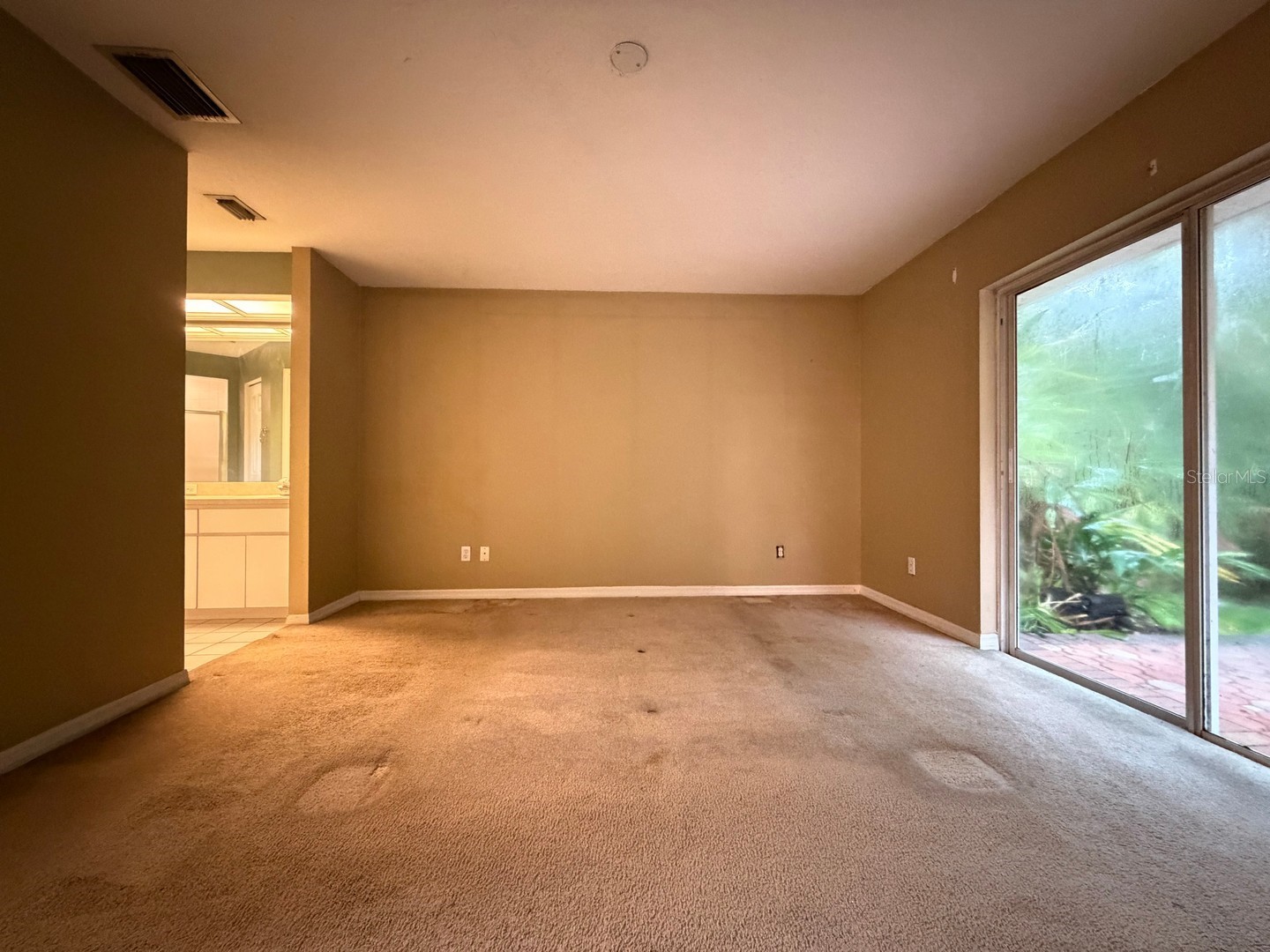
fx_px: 514
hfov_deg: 102.1
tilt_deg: +0.7
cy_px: 476
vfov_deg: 85.7
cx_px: 635
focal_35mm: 14
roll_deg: +0.0
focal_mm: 2.22
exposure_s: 1/30
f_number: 2.2
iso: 1250
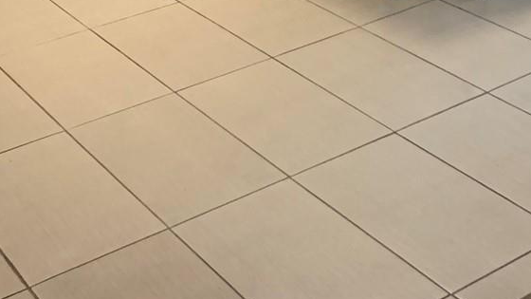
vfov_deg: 13.4
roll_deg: +2.5
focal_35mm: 81
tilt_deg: -8.6
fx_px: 1140
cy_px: -242
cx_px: 453
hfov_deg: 25.6
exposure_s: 1/60
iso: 160
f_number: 1.8
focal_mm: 4.25
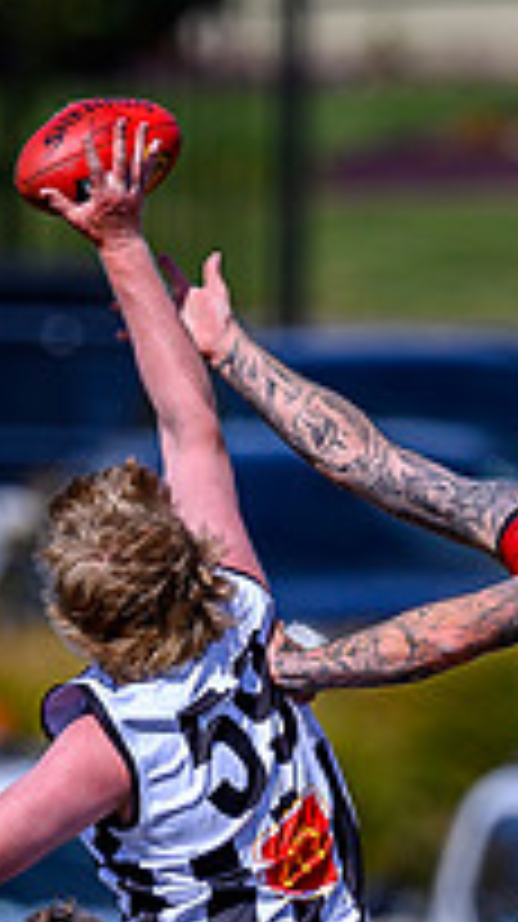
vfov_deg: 1.0
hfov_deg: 0.6
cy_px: 858
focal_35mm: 2145
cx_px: 318
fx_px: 52485
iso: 140
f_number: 4
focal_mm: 500
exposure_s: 1/2500
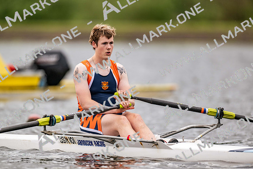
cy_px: 84
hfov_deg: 3.4
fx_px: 4220
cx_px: 126
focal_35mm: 600
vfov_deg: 2.3
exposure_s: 1/2500
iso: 280
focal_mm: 600
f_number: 4
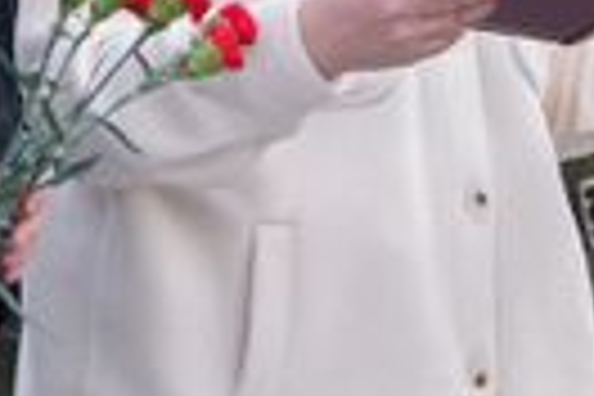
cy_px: 50
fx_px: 17522
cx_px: 729
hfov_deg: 1.9
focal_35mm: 1062
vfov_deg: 1.3
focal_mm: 200
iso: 320
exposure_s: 1/640
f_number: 4
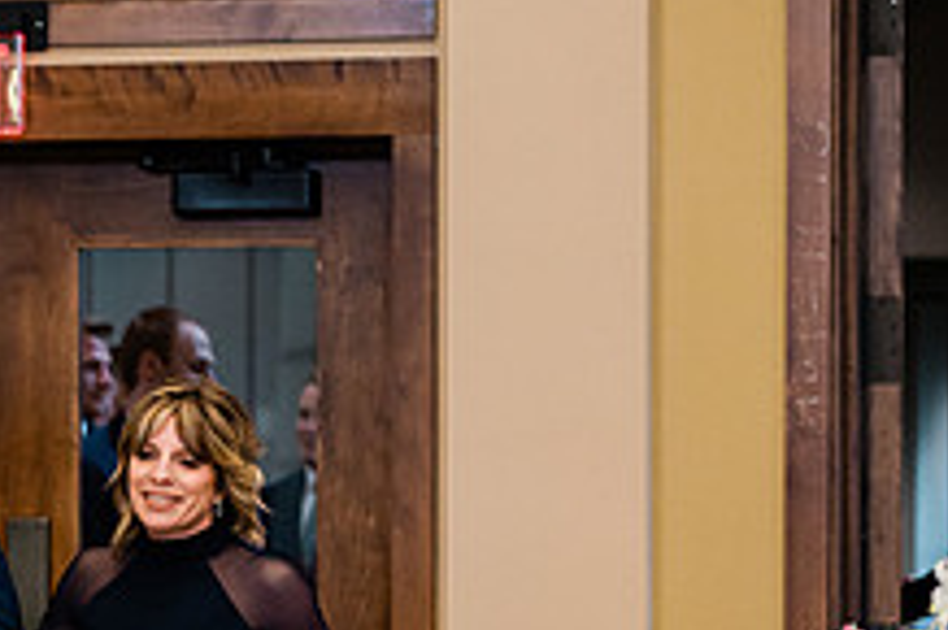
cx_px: -340
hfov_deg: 6.8
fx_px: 7841
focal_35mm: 298
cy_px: 747
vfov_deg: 4.6
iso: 1600
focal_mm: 98
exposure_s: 1/250
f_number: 2.8
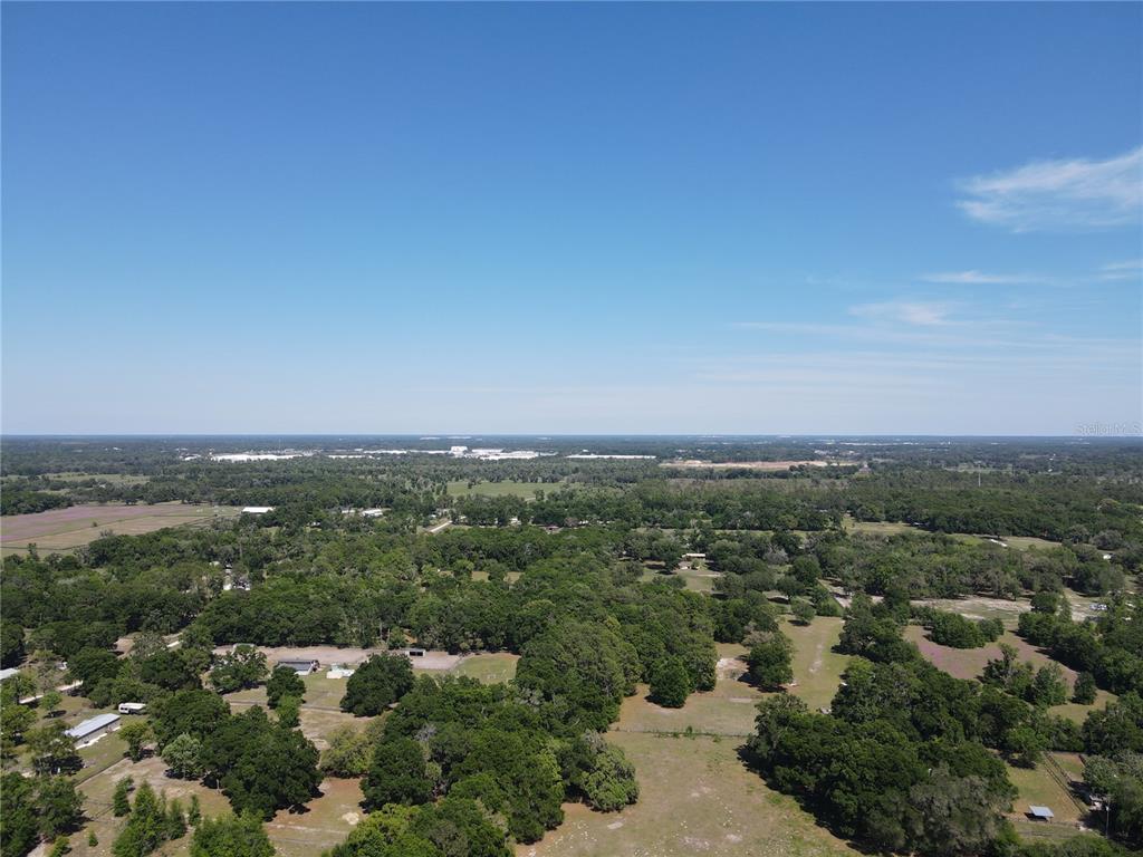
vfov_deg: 56.8
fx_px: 792
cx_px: 572
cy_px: 428
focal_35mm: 24
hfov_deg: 71.6
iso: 100
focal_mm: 4.5
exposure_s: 1/725
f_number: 2.8
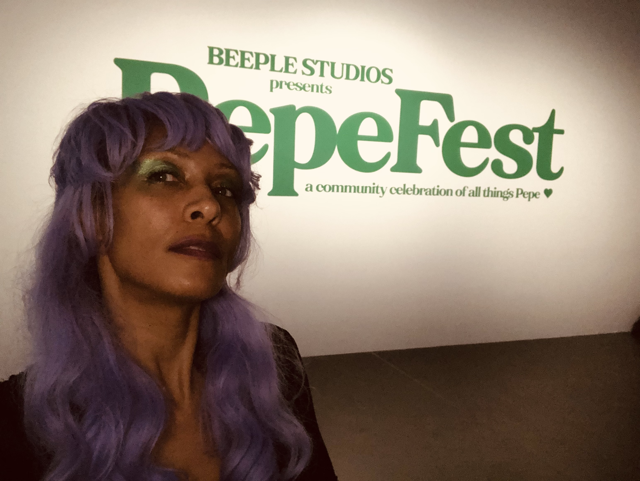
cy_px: 240
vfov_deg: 44.2
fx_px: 592
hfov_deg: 56.8
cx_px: 320
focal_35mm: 32
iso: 320
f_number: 2.2
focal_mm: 2.87
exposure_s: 1/35
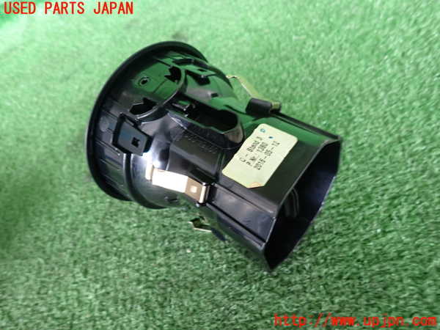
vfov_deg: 54.9
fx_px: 318
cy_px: 165
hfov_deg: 69.4
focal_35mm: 25
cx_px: 220
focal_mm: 4.5
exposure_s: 1/30
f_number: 2
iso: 200
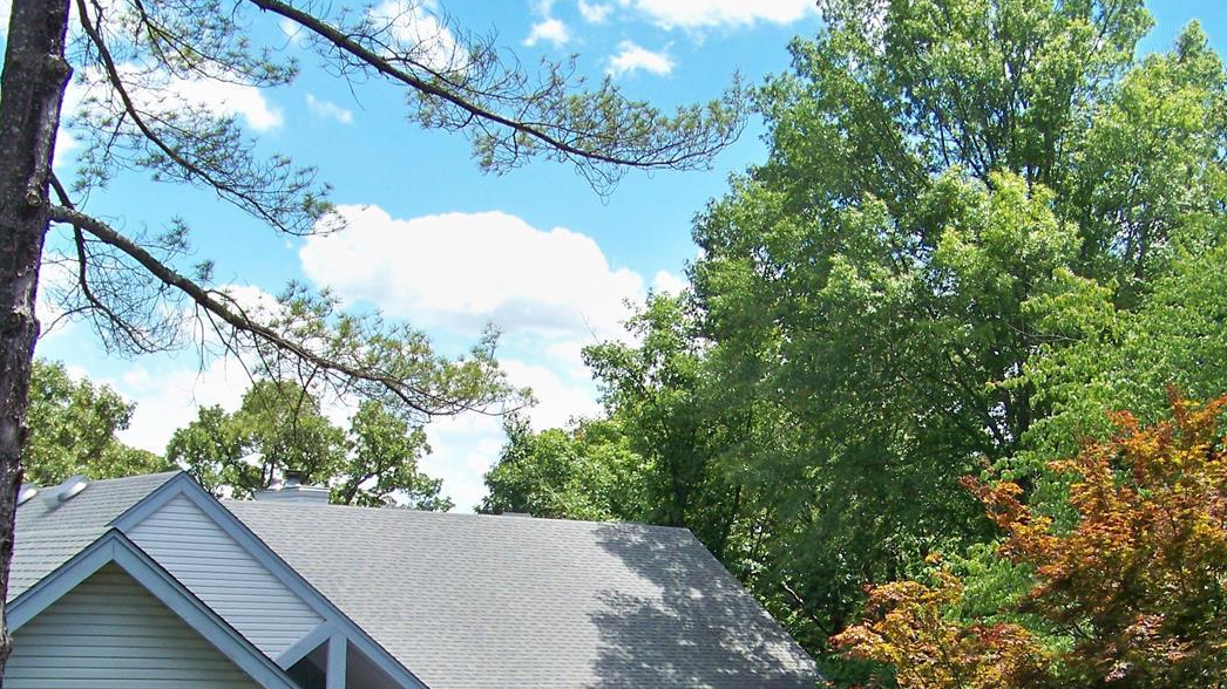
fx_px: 1789
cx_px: 684
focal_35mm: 55
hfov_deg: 37.8
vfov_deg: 21.2
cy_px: 662
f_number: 2.8
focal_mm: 5.85
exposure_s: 1/640
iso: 80
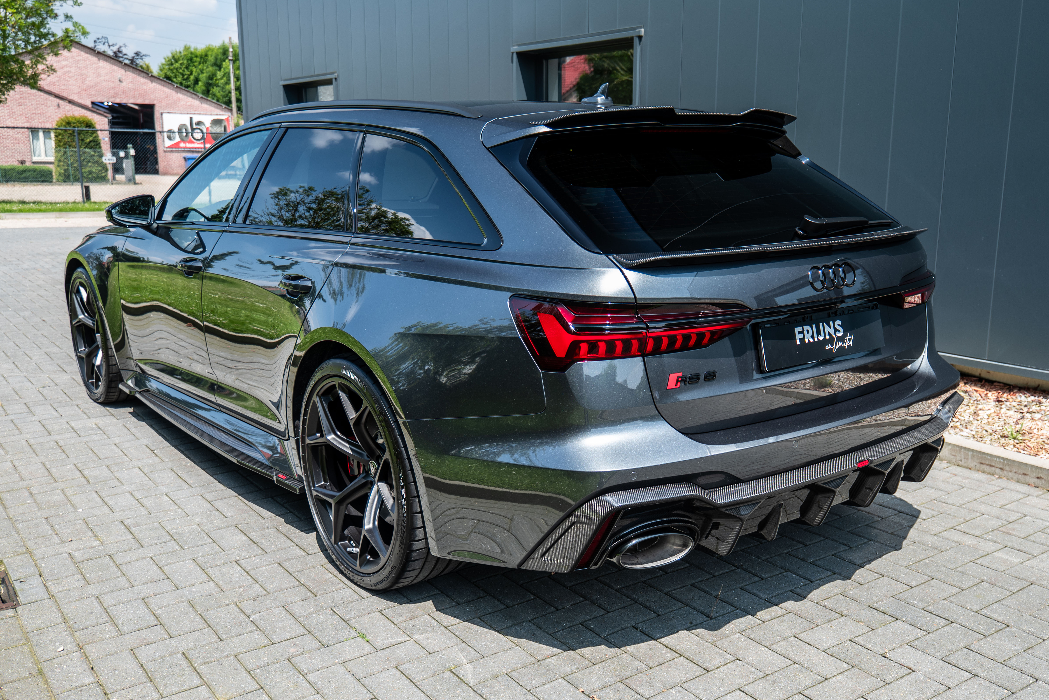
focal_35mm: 54
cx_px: 524
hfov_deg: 36.7
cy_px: 350
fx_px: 1582
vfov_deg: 24.9
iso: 800
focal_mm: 54.3
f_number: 4
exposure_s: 1/160
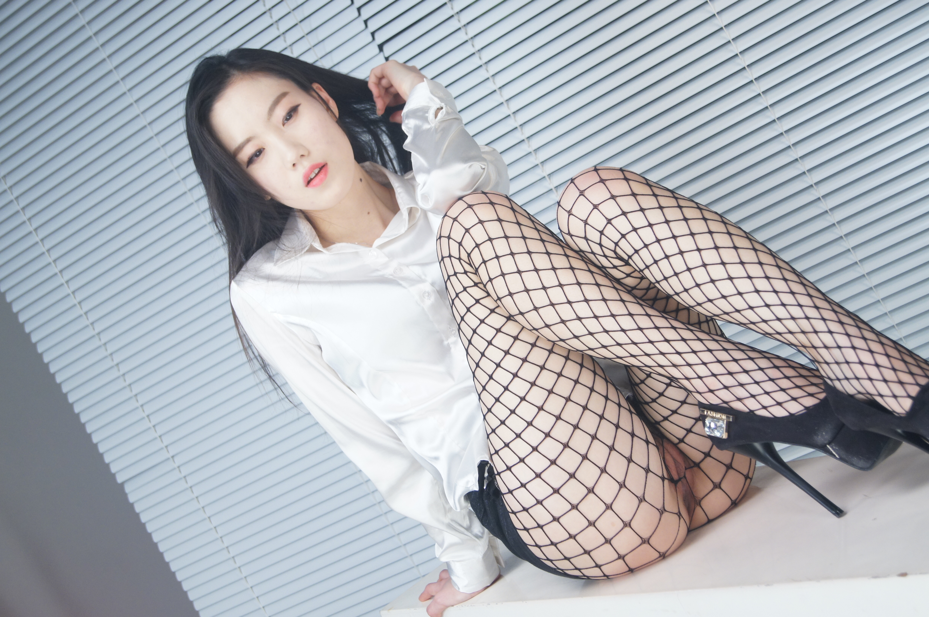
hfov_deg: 29.9
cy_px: 308
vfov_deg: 20.1
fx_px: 1740
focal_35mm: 68
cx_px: 464
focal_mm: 45
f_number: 5.6
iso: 800
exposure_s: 1/160
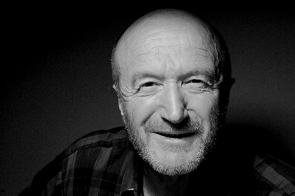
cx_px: 148
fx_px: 540
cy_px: 98
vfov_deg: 20.6
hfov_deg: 30.5
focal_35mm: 66
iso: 800
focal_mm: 44
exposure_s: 1/30
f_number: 4.5
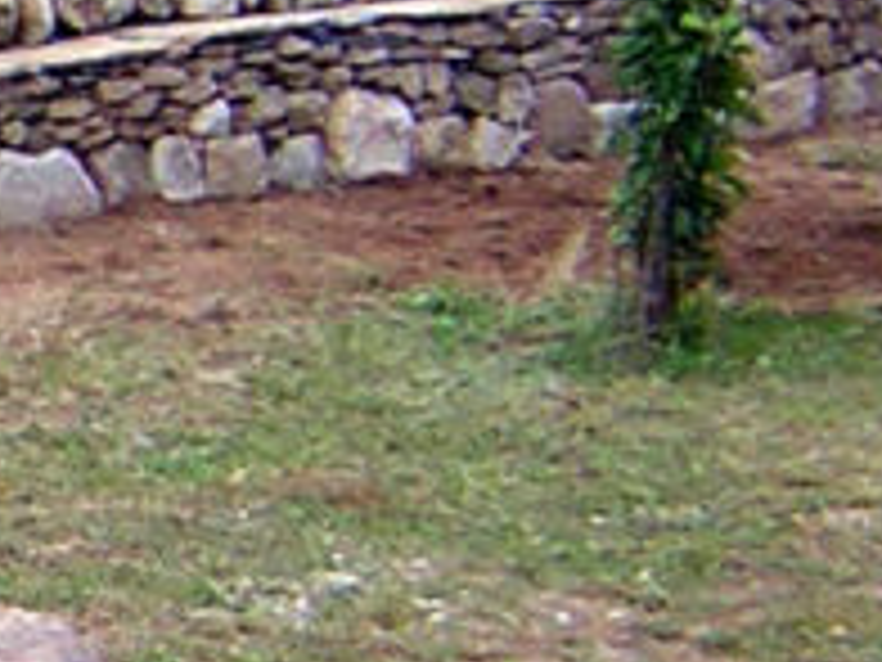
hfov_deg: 10.3
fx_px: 4790
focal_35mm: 188
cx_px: -324
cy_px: 432
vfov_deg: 7.9
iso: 50
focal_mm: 4.7
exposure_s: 1/88.8
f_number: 2.6
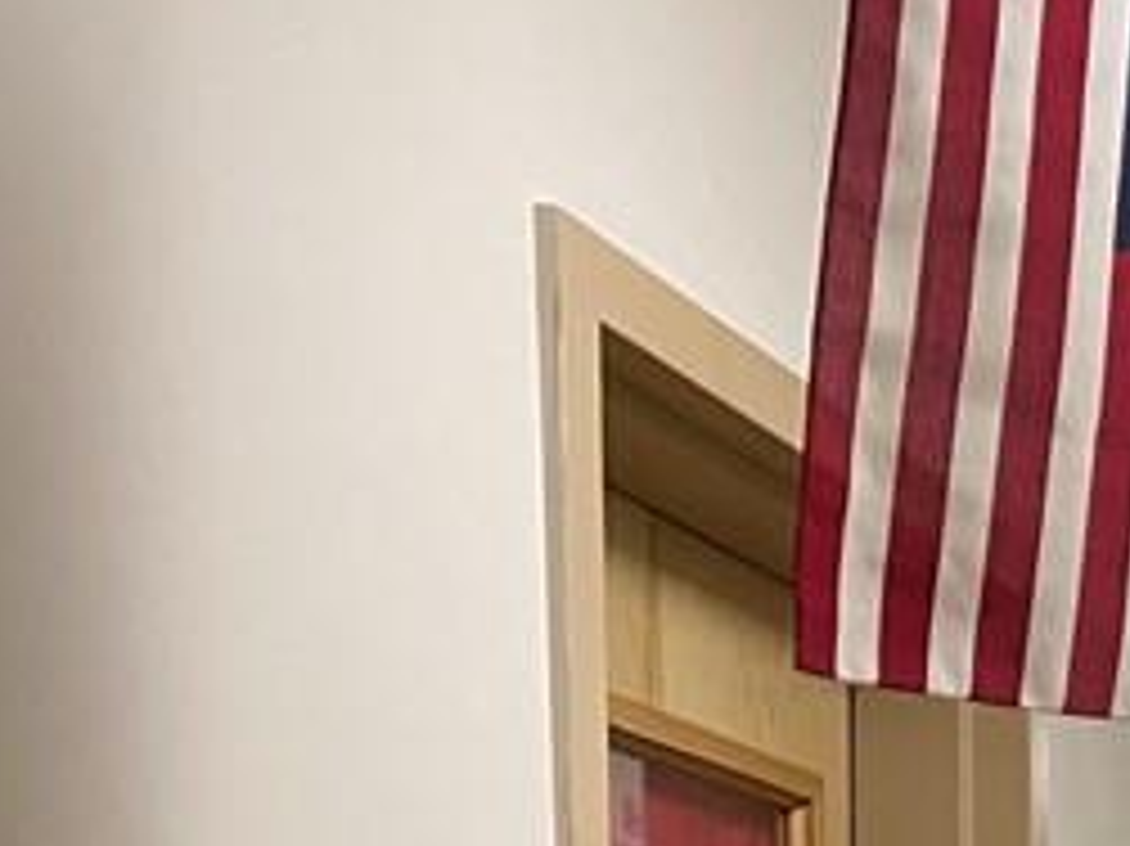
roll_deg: -0.5
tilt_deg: -4.0
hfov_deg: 15.7
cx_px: 2071
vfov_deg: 12.8
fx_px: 3459
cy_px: 1462
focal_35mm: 106
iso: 400
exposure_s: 1/60
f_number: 1.6
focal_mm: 5.1
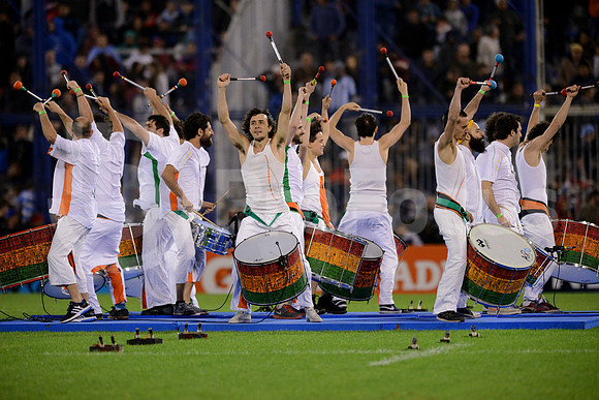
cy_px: 200
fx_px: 6990
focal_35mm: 420
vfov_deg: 3.3
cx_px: 300
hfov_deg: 4.9
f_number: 4
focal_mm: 420
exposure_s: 1/800
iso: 4500
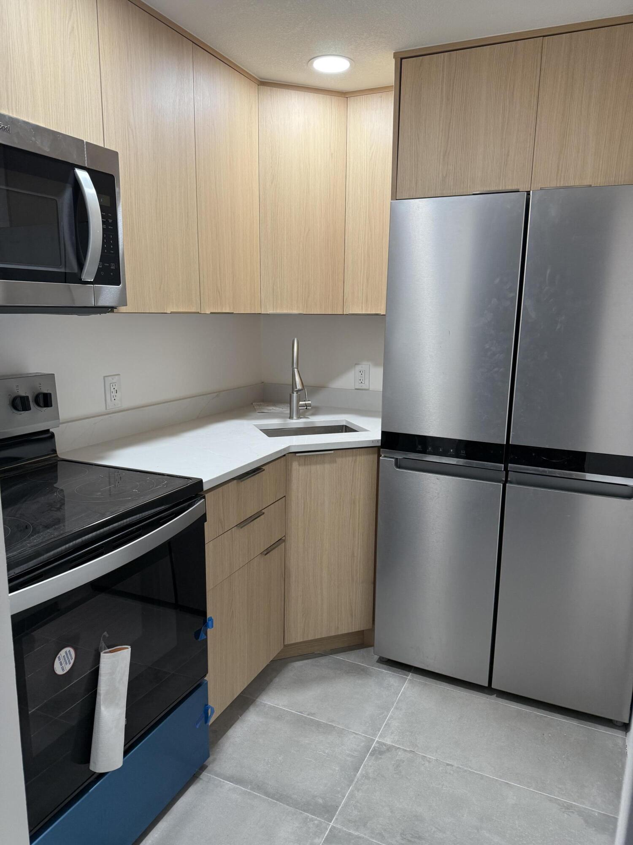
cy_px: 422
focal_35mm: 24
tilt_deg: -9.9
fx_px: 585
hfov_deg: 56.8
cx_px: 316
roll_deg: -0.4
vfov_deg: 71.6
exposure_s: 1/120
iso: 160
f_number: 1.78
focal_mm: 6.76
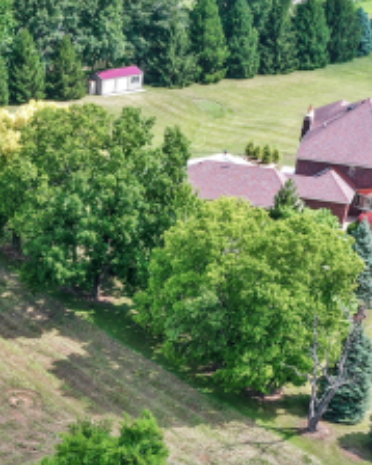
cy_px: 473
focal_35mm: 88
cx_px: -100
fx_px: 1212
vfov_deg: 21.0
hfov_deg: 16.6
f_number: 5
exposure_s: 1/200
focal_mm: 10.26
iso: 100
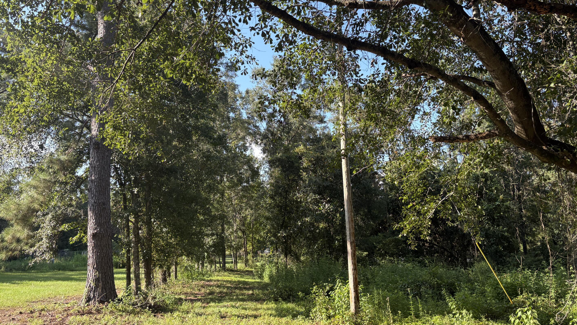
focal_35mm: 30
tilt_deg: +12.3
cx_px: 293
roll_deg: +2.8
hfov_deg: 64.3
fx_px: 459
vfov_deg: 38.9
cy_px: 142
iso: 64
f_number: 1.6
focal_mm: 5.96
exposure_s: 1/724
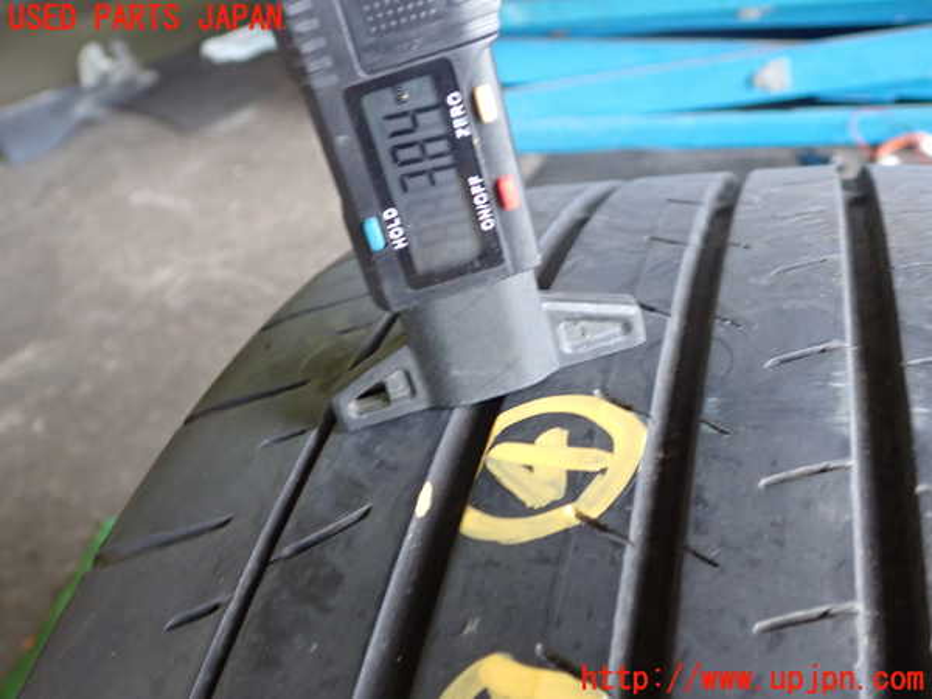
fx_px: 862
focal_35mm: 32
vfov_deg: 44.2
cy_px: 350
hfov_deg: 56.8
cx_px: 466
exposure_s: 1/30
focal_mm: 5.79
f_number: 2.4
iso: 200
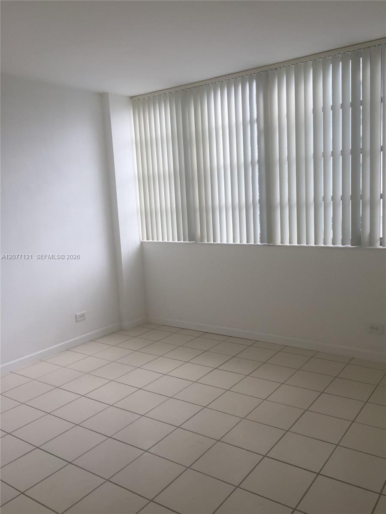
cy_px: 257
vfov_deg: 61.7
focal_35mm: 29
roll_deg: +2.8
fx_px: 431
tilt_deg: -6.8
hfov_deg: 48.2
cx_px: 193
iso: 32
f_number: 2.2
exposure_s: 1/136
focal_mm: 4.15
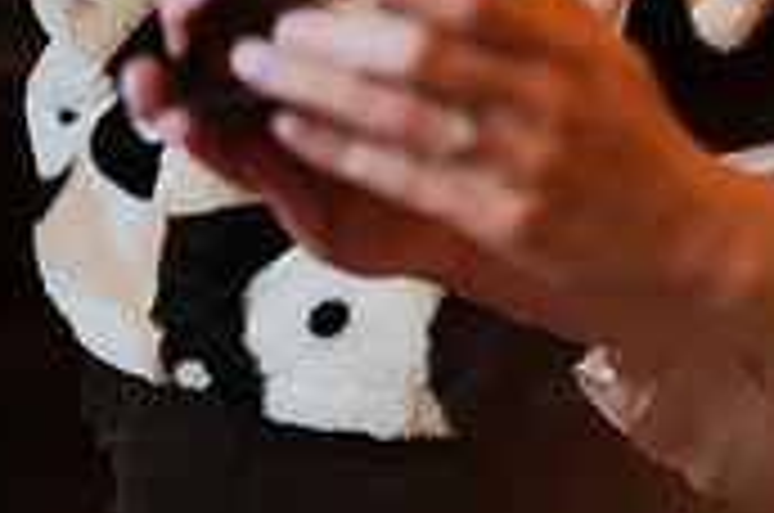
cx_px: 1134
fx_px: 2532
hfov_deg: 16.0
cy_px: -274
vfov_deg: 11.1
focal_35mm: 118
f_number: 1.4
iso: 200
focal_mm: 35
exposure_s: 1/320
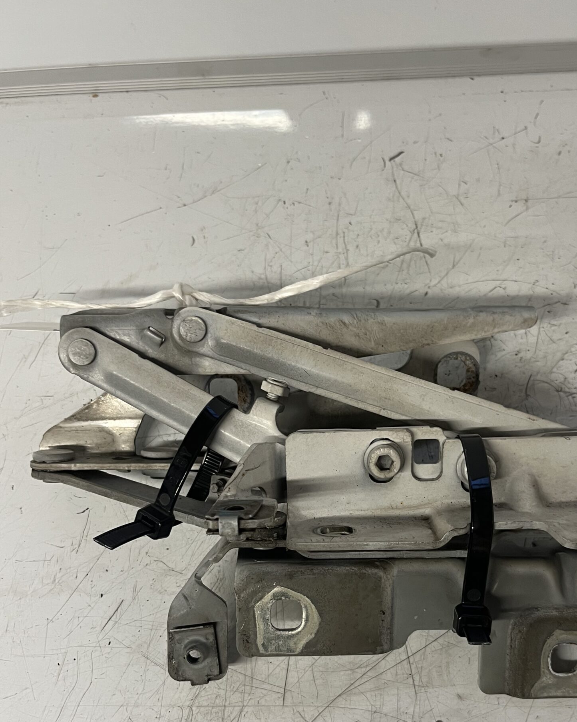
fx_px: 768
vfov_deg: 49.5
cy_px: 476
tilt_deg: -64.4
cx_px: 364
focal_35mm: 36
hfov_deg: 40.8
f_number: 1.6
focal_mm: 5.1
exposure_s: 1/50
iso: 80
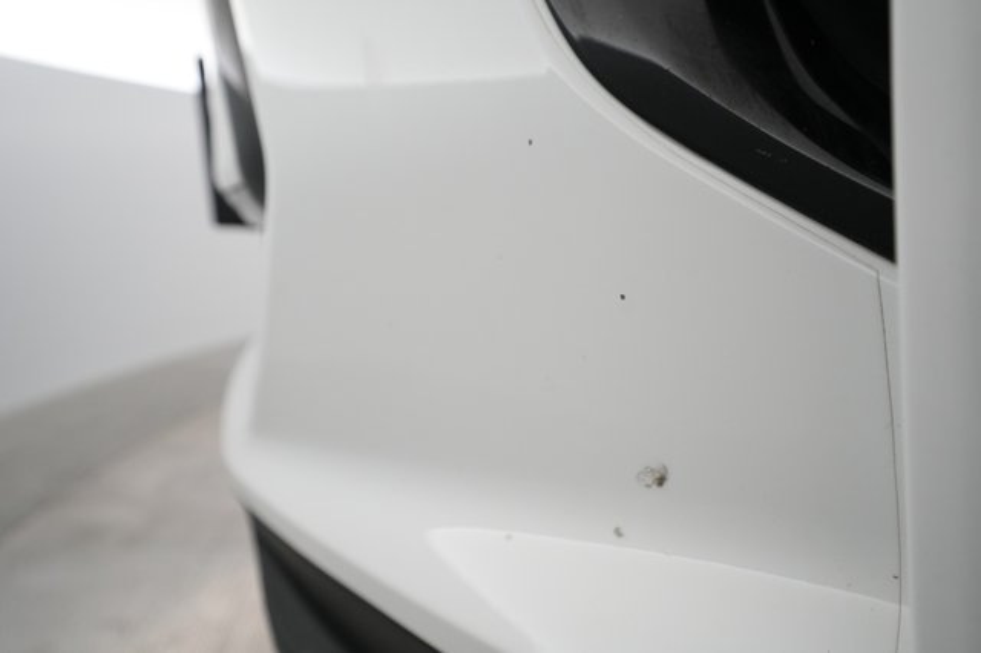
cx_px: 490
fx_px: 763
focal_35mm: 28
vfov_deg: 46.4
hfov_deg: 65.5
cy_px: 326
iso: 2500
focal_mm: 28
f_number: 5
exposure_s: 1/100
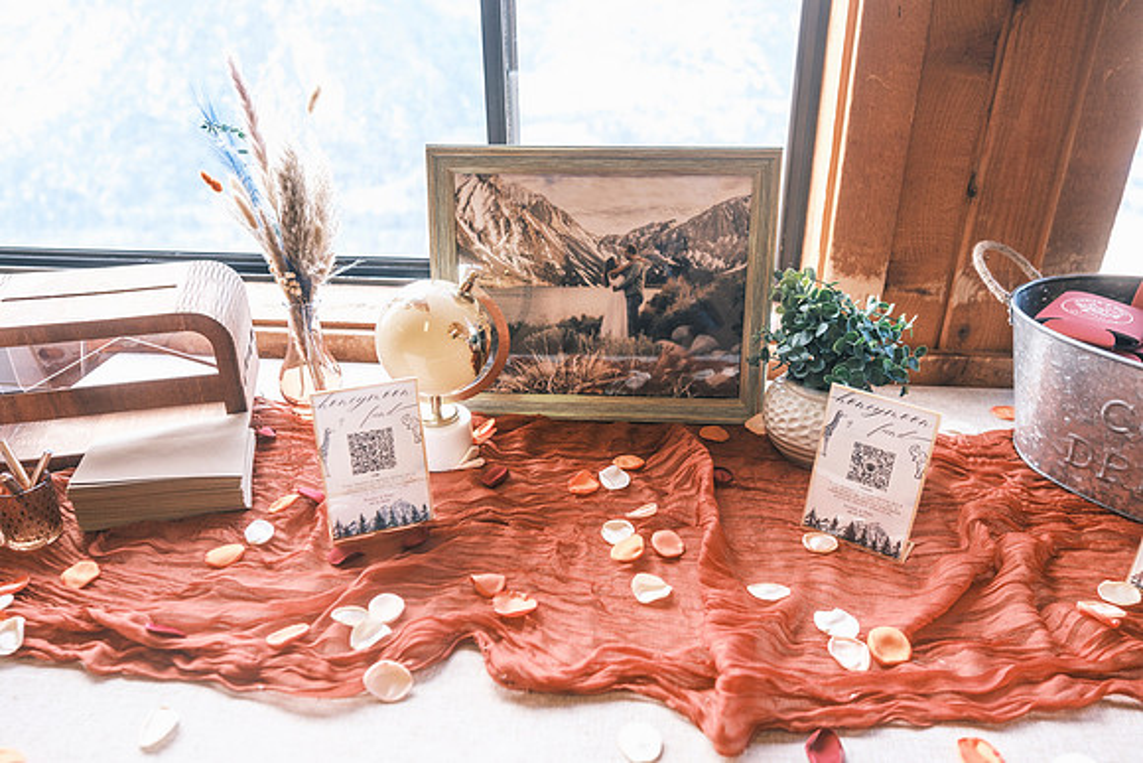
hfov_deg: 67.4
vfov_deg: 48.0
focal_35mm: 27
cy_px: 382
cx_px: 572
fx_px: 857
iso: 640
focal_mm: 18
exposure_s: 1/250
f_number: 2.2
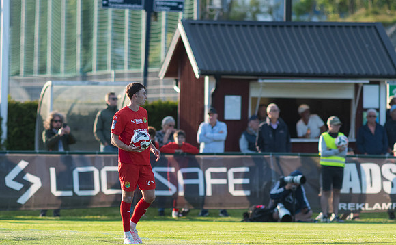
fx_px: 6320
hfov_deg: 3.6
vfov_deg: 2.2
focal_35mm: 588
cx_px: 144
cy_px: 168
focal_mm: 300
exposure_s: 1/2000
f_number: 3.2
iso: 500
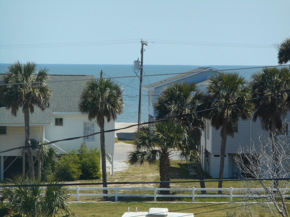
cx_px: 145
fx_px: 1676
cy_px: 108
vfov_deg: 7.4
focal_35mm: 200
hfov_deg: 9.9
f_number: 6.6
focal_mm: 36
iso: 80
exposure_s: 1/200
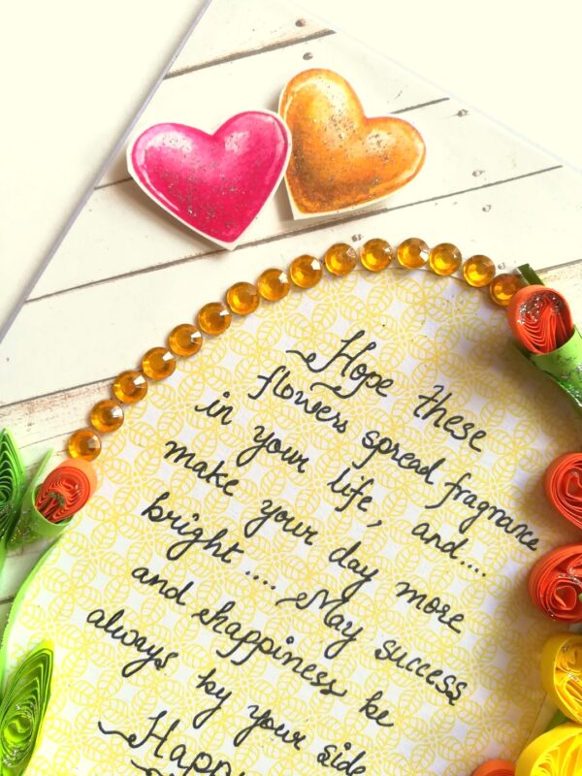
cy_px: 388
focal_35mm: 26
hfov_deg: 53.1
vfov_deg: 67.3
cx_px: 291
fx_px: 583
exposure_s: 1/120
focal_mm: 3.83
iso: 80
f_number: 2.2
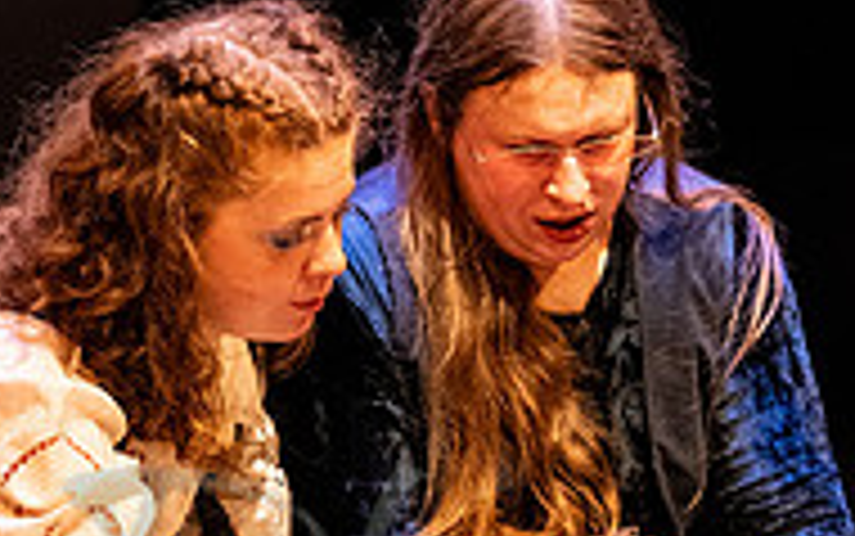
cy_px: 779
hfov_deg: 7.7
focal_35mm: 273
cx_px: 351
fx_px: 6365
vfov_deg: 4.8
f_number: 2.2
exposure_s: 1/250
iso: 2500
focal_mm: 75
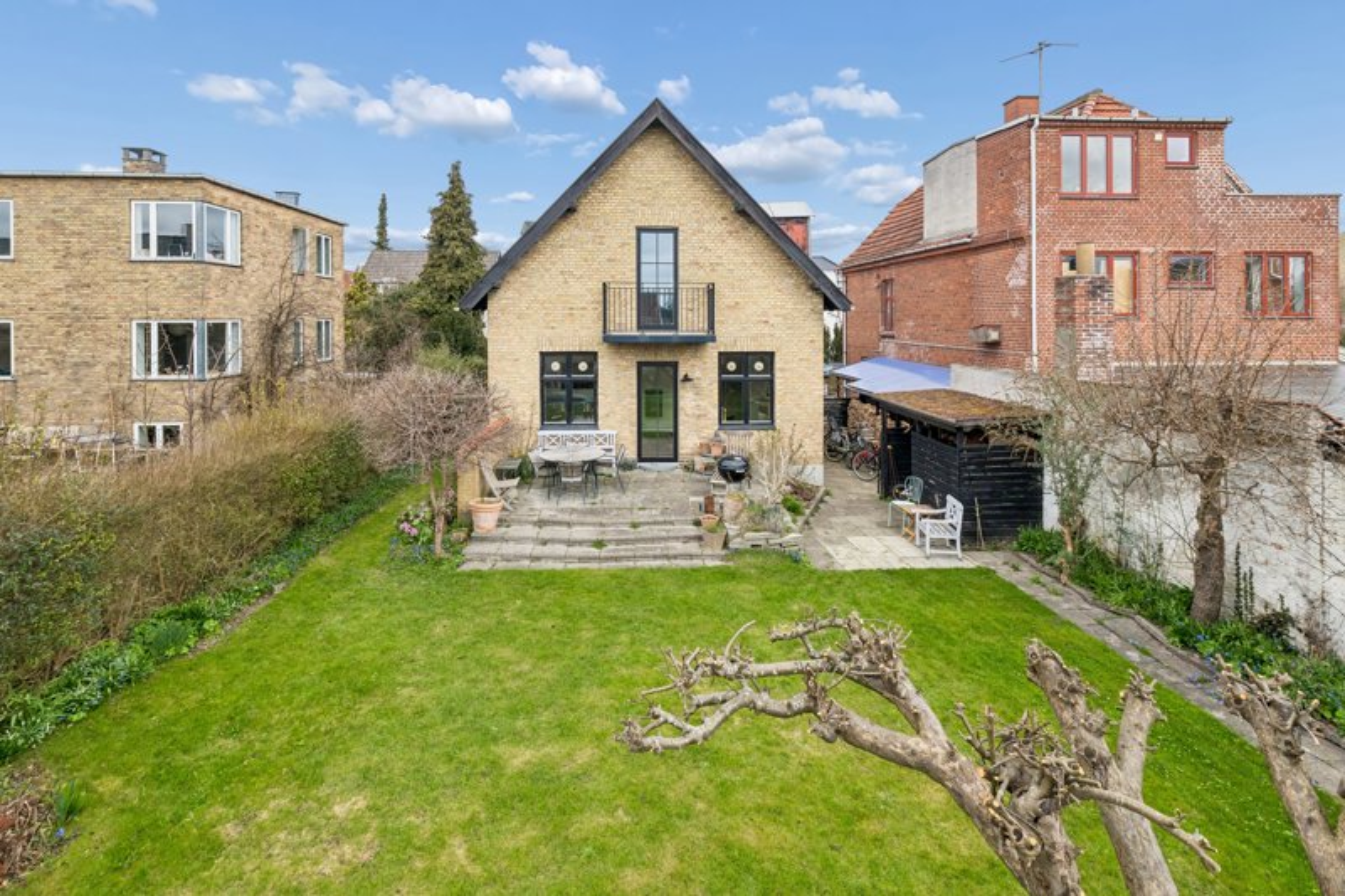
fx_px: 598
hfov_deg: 96.7
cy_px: 448
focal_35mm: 16
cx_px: 672
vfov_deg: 73.7
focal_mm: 16
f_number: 8
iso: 125
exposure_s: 1/125
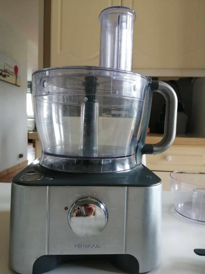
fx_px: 205
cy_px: 137
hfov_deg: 53.1
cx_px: 102
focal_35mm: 26
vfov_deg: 67.3
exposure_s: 1/33.3
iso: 125
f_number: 1.8
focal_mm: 3.6
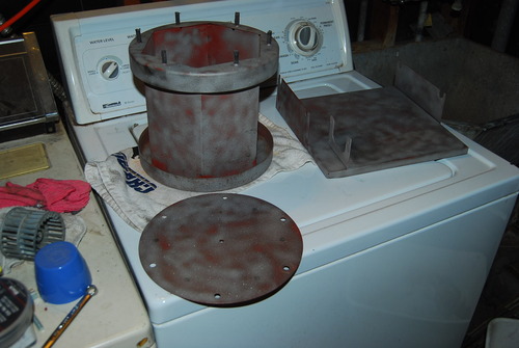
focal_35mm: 34
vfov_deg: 38.5
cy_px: 174
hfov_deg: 55.0
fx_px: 498
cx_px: 260
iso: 100
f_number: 3.8
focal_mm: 23
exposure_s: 1/45
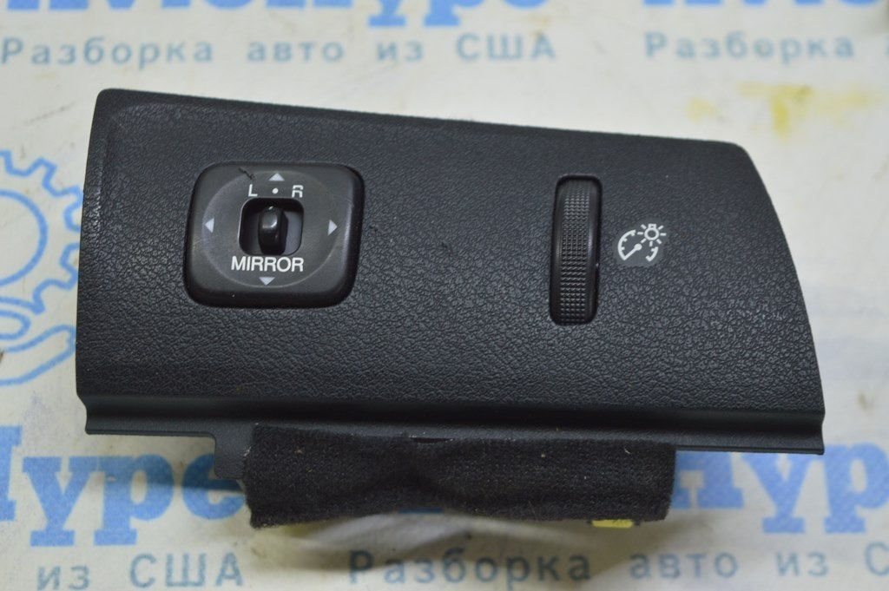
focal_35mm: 72
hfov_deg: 28.1
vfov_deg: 18.9
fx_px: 1777
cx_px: 444
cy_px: 296
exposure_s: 1/20
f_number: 5.6
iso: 400
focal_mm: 48
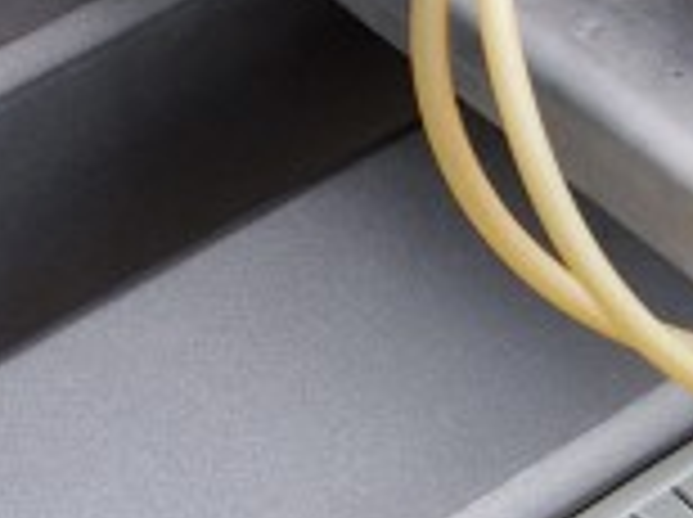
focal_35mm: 153
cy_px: 122
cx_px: 108
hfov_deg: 12.9
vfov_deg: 9.7
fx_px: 3058
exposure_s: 1/473
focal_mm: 5.4
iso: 50
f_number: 1.8
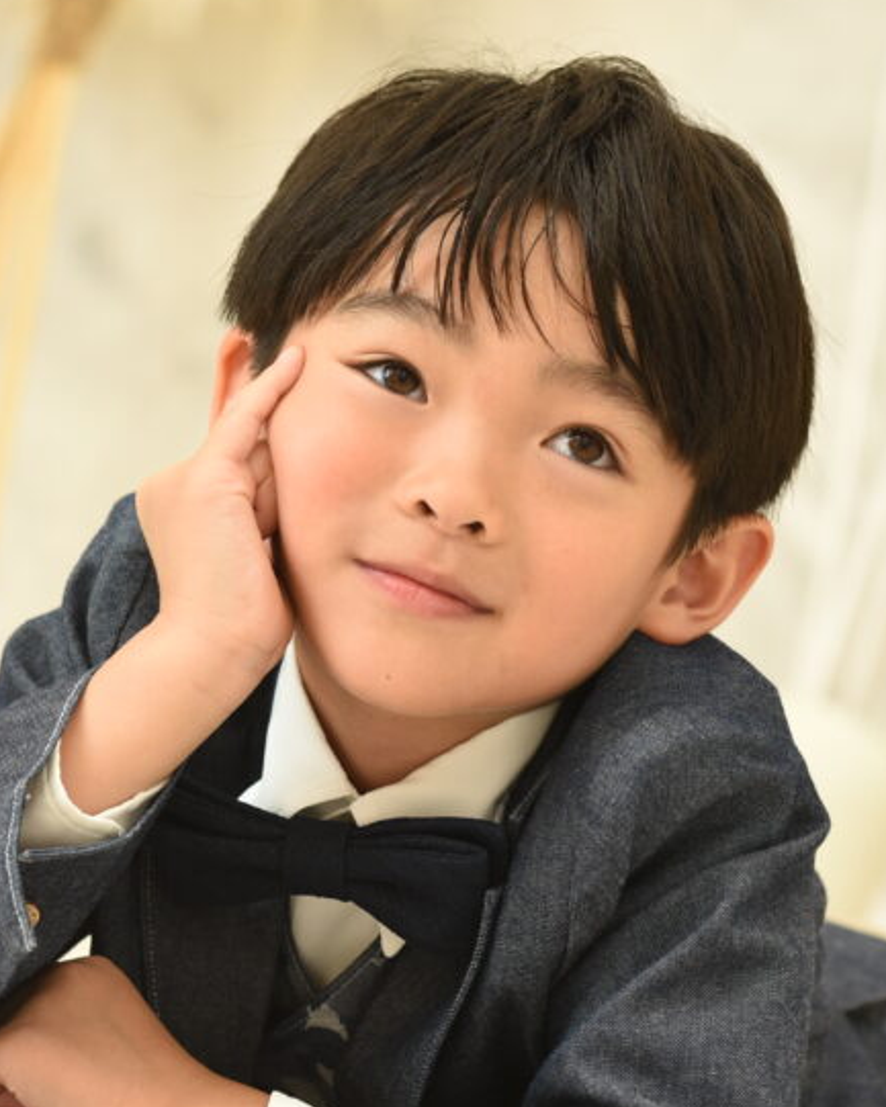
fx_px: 4948
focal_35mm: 151
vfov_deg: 12.8
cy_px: 554
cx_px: 274
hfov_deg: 10.2
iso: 500
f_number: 4.5
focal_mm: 85
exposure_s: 1/100
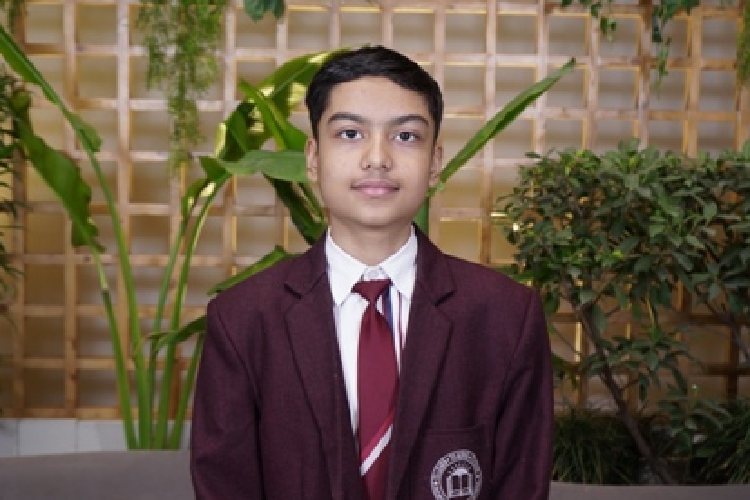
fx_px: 1104
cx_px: 404
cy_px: 245
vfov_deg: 25.5
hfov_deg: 37.5
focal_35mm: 53
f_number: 4
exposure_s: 1/80
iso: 320
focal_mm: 33
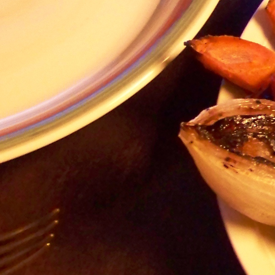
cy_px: 56
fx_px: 1294
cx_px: 579
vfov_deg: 12.1
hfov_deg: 10.9
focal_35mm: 144
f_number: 2.8
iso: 400
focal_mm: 5.85
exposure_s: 1/8
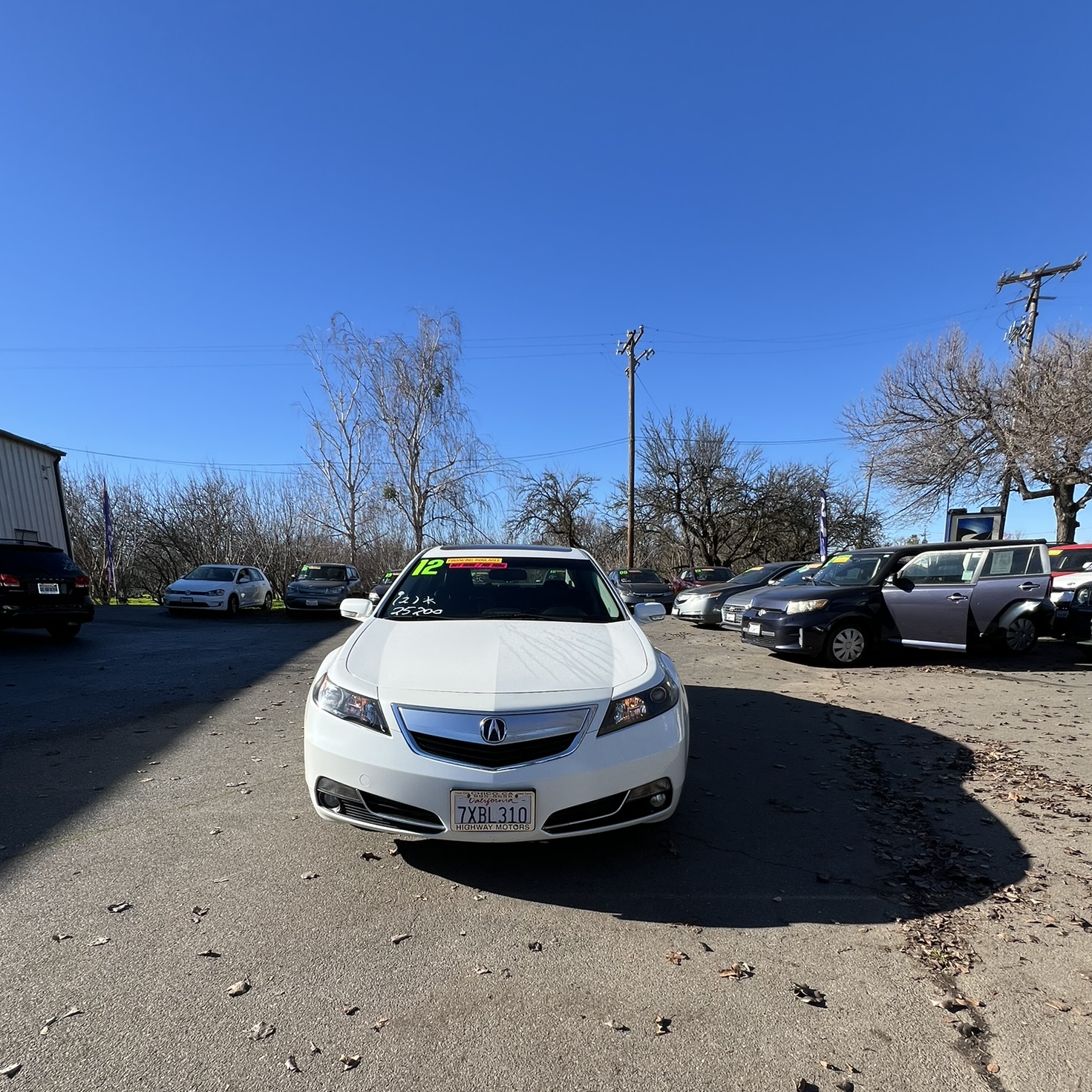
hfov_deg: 87.4
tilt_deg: -9.9
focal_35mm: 16
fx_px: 571
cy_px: 704
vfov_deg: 85.2
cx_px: 534
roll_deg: +0.3
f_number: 1.8
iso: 32
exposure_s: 1/1263
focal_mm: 1.57
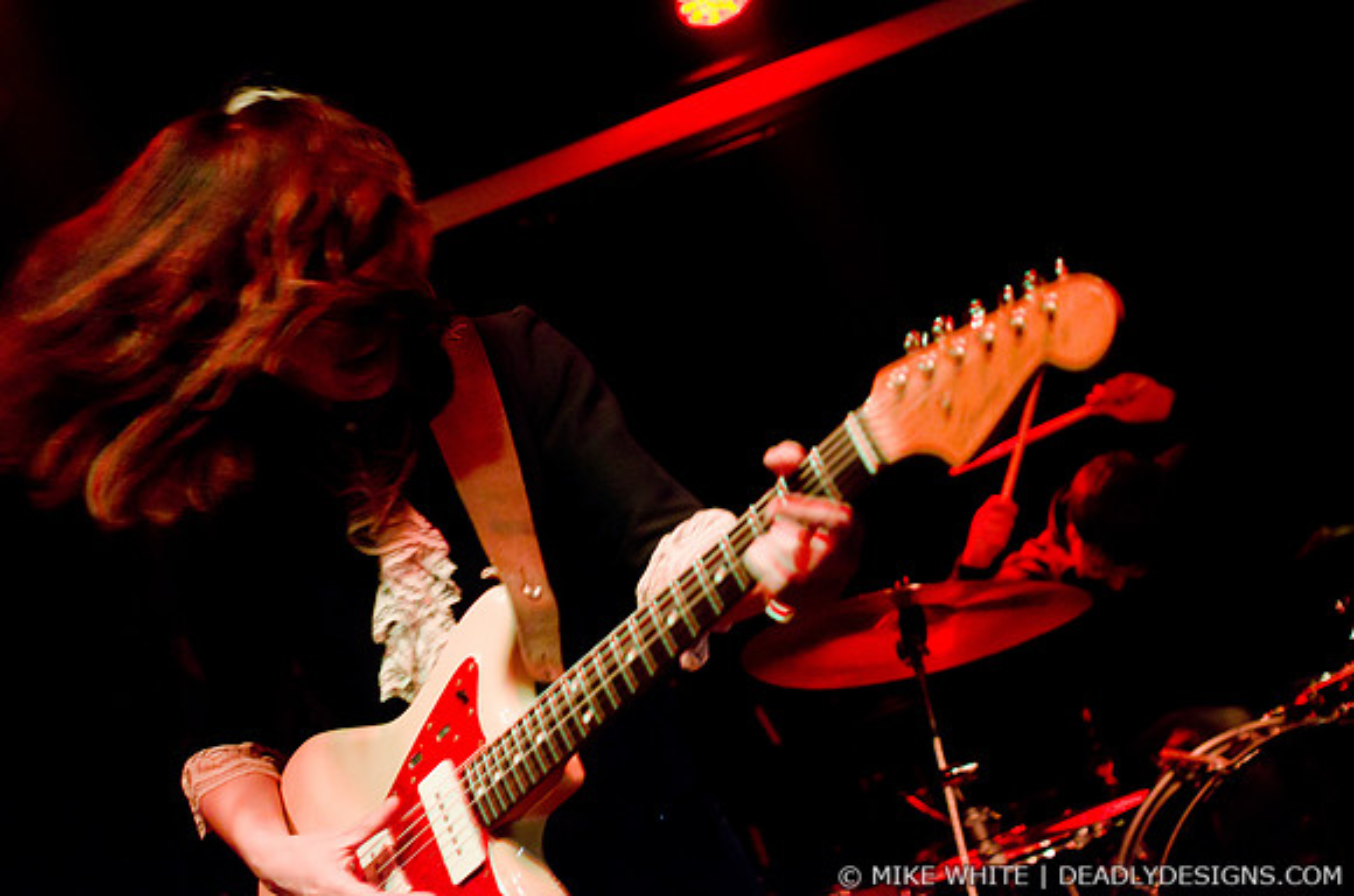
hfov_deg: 43.7
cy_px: 448
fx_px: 1689
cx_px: 677
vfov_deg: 29.7
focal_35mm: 45
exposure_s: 1/100
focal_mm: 30
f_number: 2.8
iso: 2000
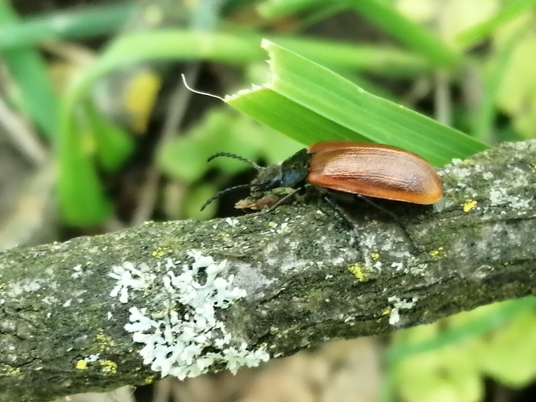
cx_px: 268
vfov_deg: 15.4
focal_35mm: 96
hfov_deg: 20.4
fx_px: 1487
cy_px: 201
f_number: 1.8
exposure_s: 1/60
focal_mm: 3.46
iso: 125
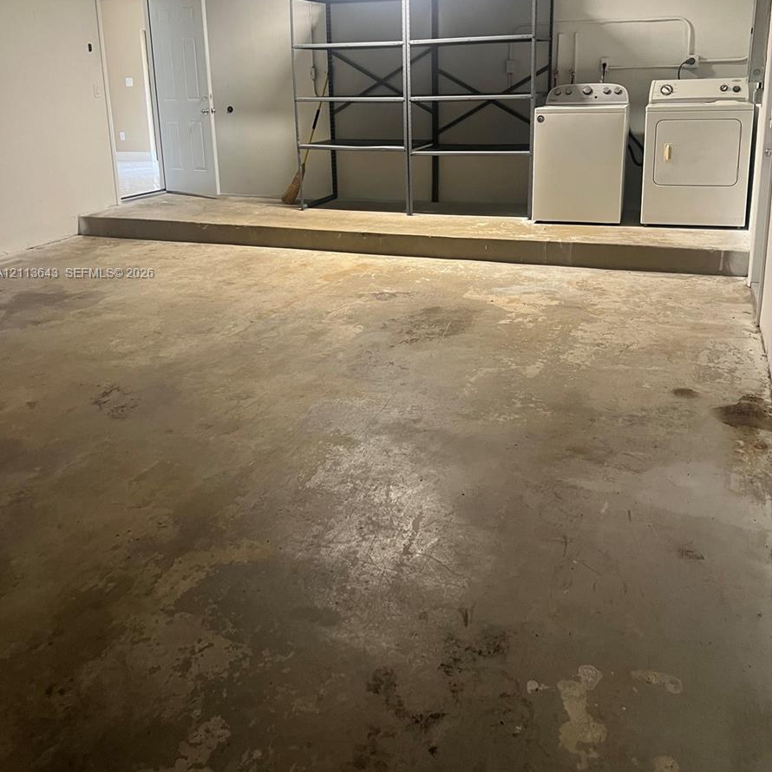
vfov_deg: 51.8
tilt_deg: -12.7
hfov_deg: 52.5
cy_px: 274
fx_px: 782
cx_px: 383
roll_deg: +2.3
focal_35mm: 31
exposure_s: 1/60
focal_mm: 5.7
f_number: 1.5
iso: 200
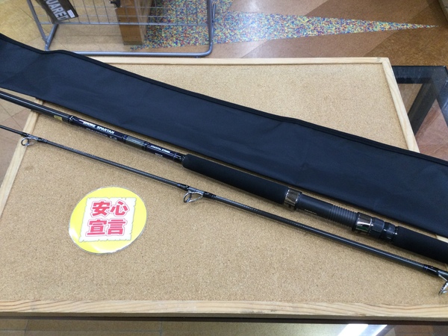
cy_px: 168
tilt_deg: -54.8
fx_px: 401
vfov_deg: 45.4
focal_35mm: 31
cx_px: 224
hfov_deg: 58.4
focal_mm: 3.3
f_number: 2.4
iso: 50
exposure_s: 1/30
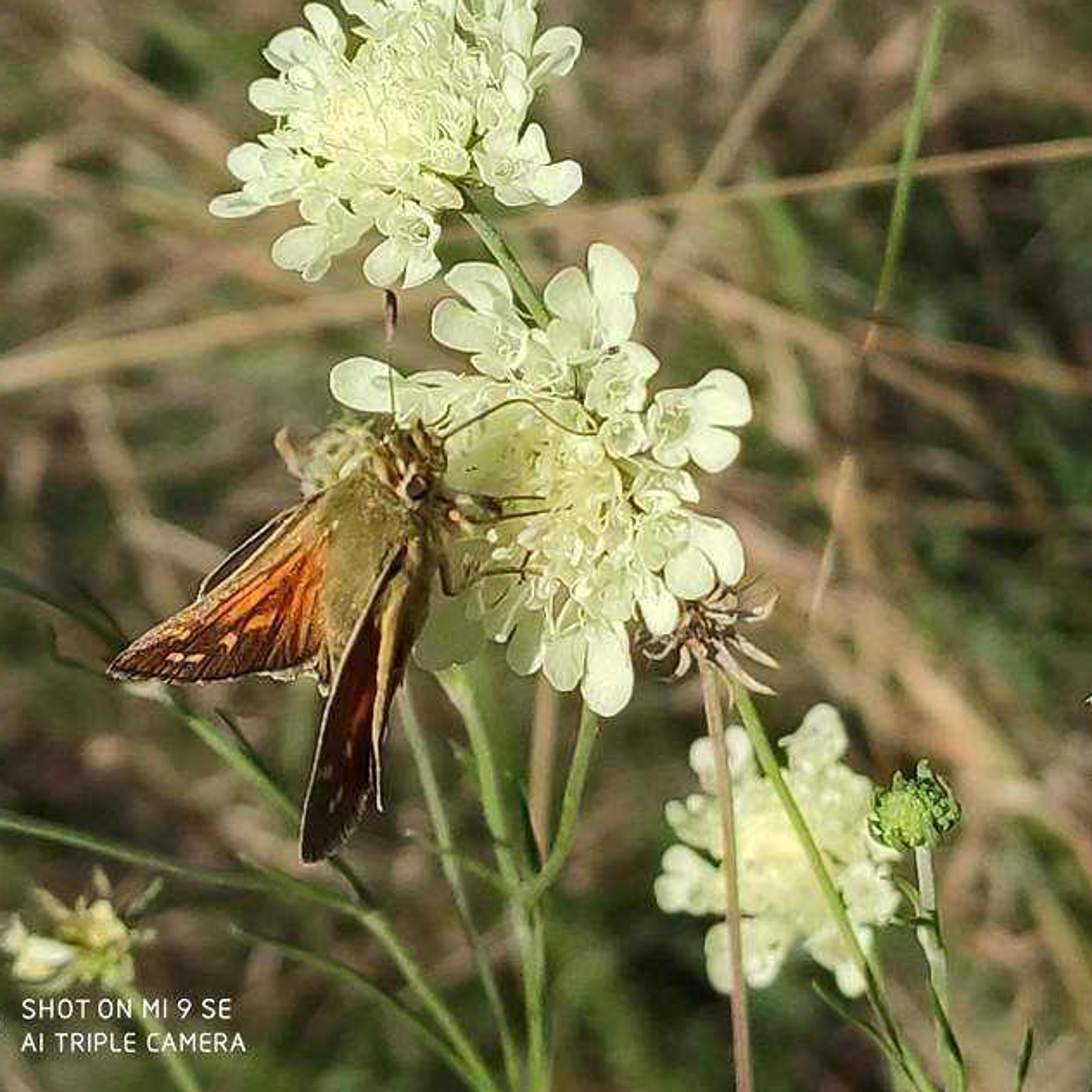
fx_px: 1106
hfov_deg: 52.5
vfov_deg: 52.5
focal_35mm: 31
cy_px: 548
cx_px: 580
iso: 112
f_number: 1.75
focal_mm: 4.77
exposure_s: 1/2048
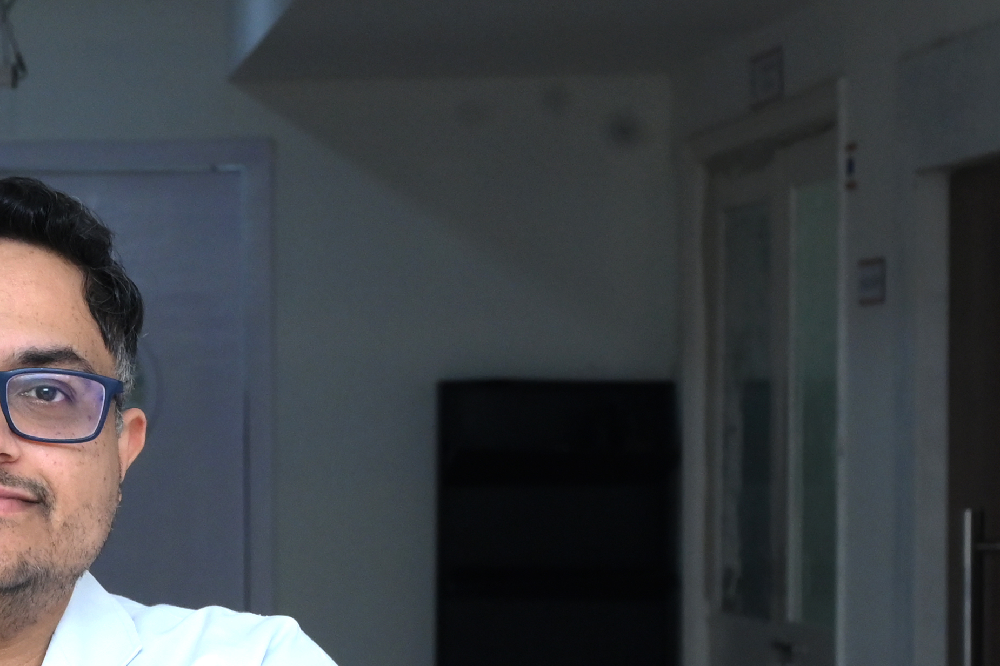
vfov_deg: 7.5
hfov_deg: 11.1
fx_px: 5083
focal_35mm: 183
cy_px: 710
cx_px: -13
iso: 2000
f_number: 9
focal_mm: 56
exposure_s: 1/125
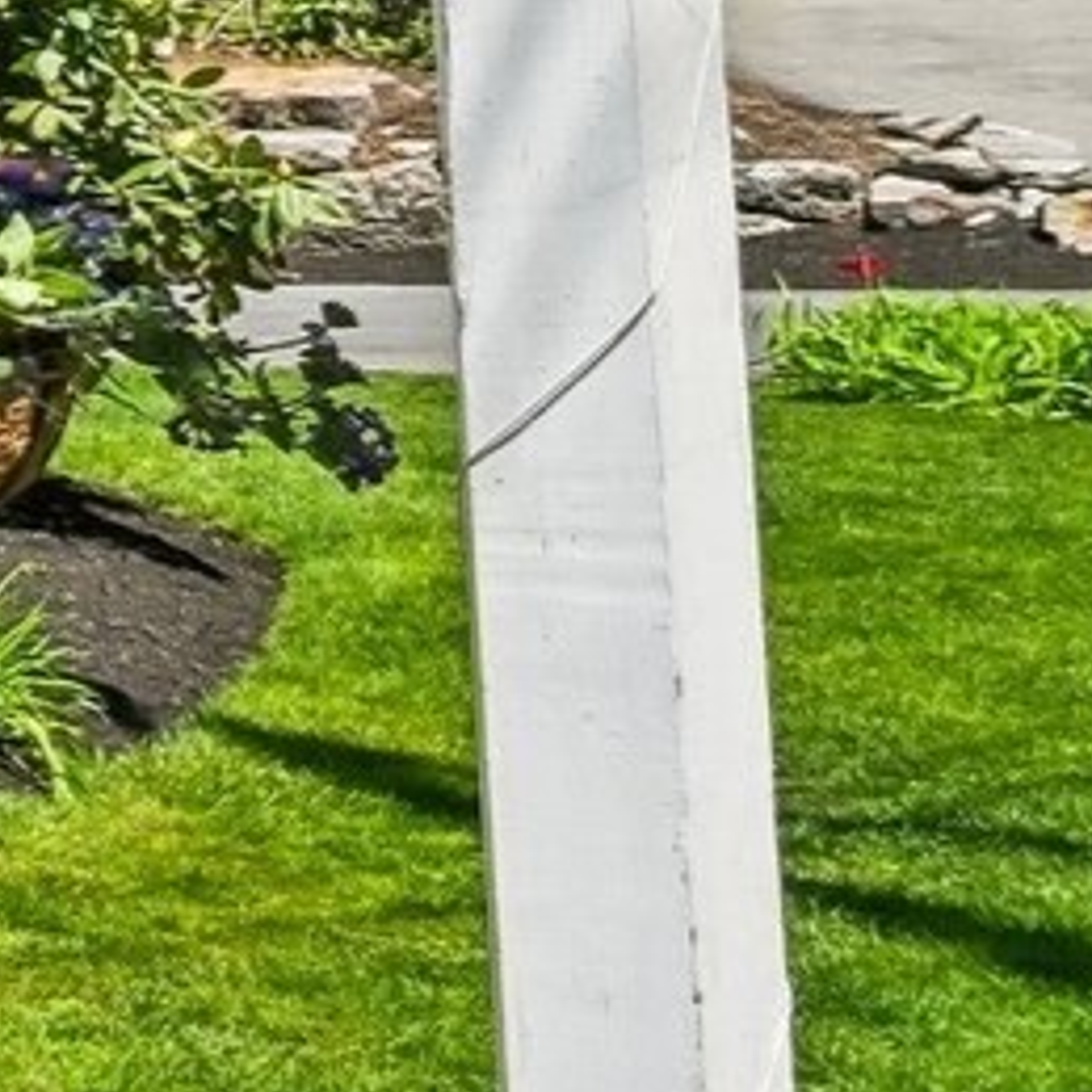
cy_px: -166
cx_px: -3024
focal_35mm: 114
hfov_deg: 8.7
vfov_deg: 14.8
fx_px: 4069
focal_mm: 17
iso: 400
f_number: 8
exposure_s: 1/1600
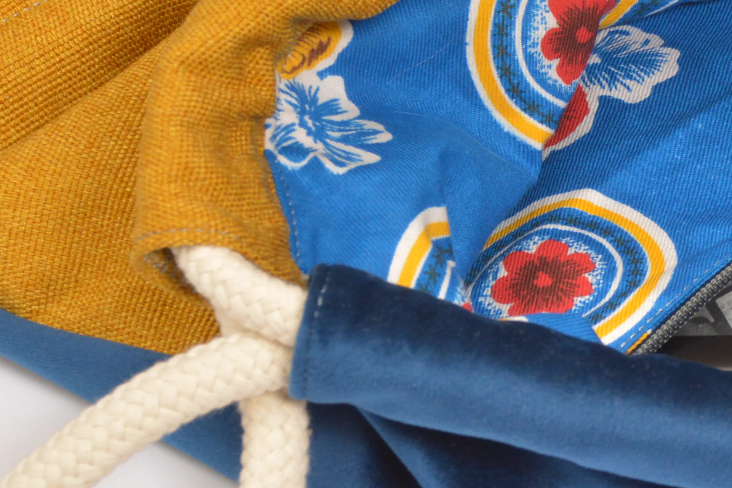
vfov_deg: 5.3
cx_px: 902
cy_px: 94
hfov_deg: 7.9
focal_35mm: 259
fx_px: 5266
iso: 400
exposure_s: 1/100
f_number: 9
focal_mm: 66
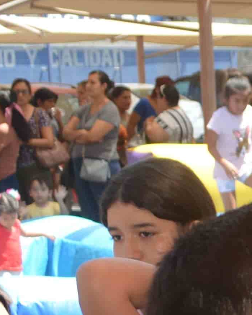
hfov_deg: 7.8
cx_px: 721
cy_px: 474
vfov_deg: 10.7
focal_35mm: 174
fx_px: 1622
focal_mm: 18
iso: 100
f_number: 5
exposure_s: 1/200
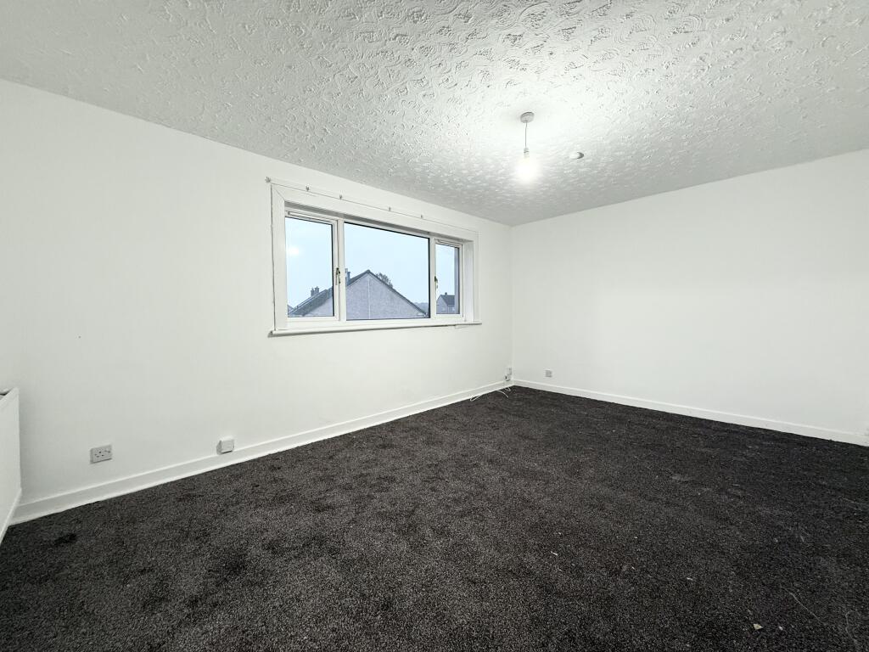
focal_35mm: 14
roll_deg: +0.9
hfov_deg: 102.1
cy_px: 326
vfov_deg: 85.7
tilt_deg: -1.9
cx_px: 434
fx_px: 351
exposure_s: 1/50
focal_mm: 2.22
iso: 200
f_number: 2.2
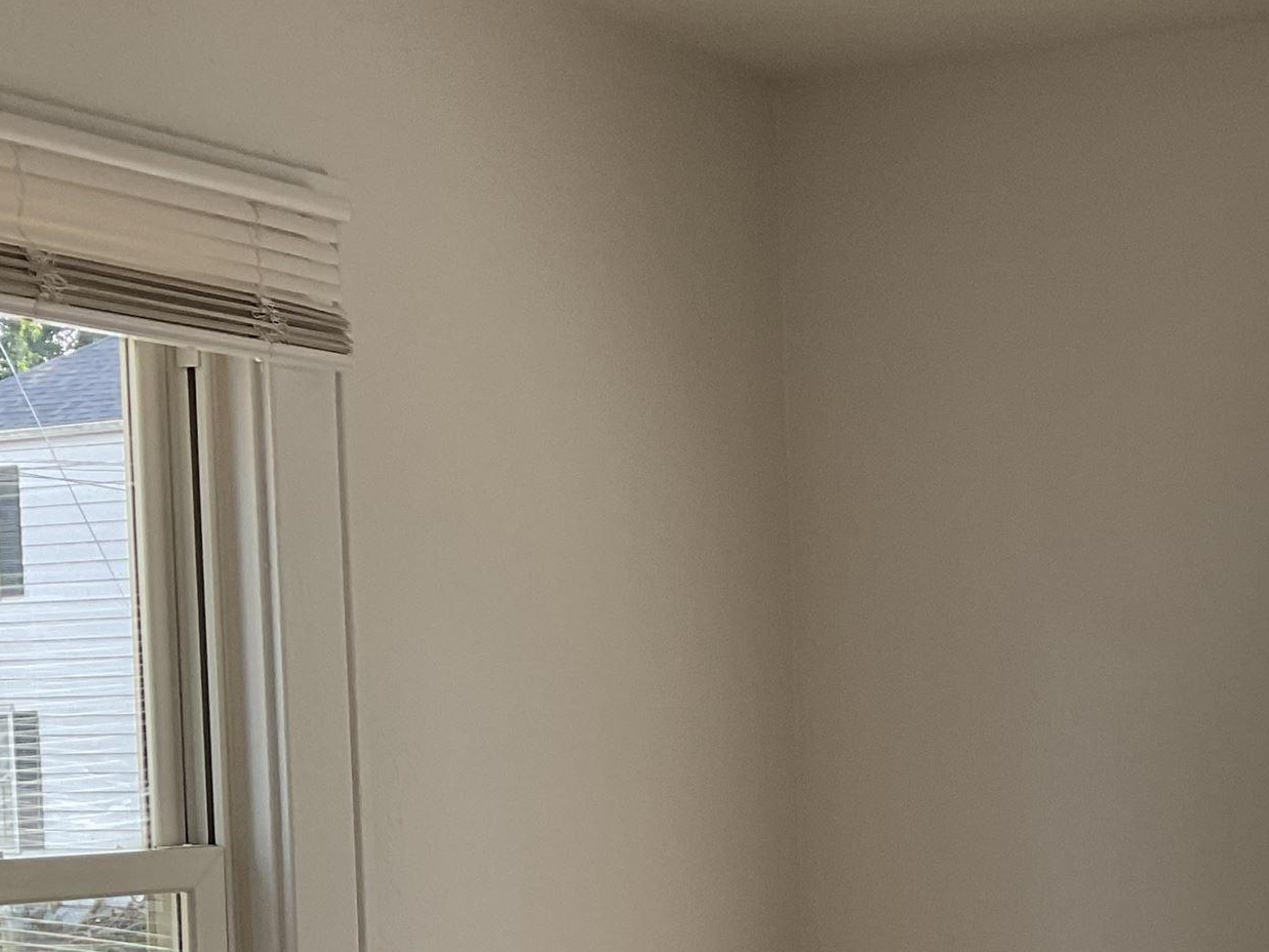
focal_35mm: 72
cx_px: 1327
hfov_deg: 25.4
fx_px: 2640
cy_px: 931
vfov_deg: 19.9
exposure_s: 1/148
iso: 16
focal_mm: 3
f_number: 1.8
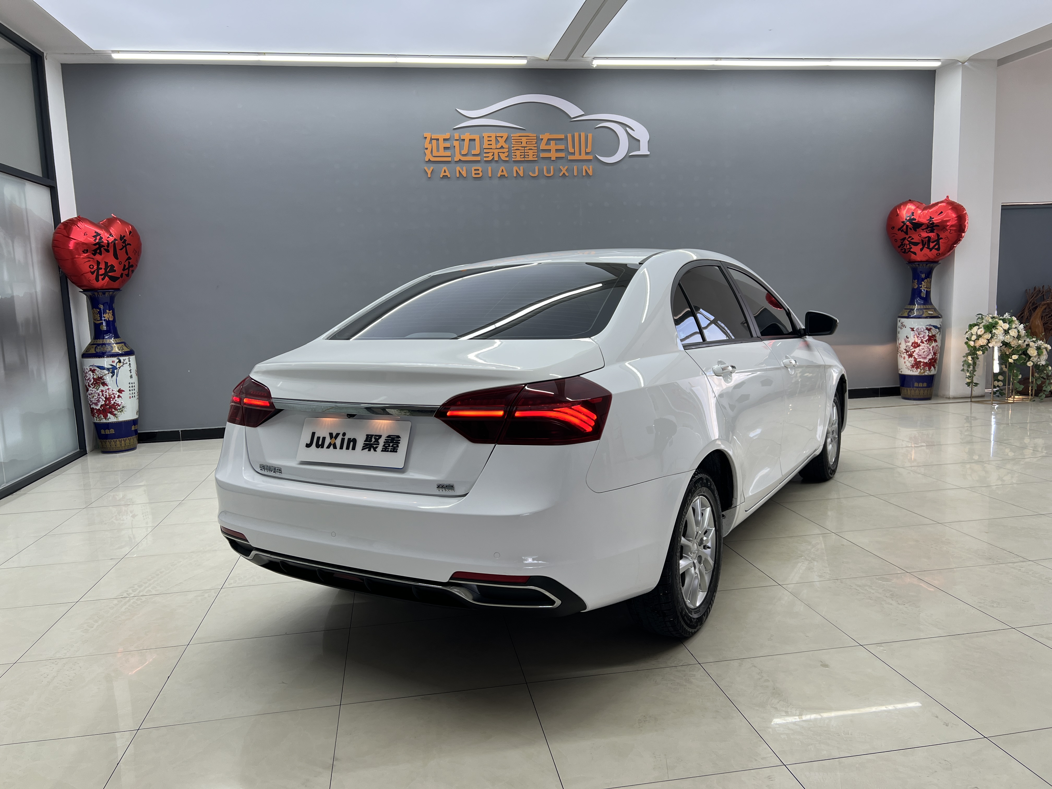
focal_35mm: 26
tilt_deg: -8.8
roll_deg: +2.6
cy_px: 394
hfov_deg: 67.3
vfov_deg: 53.1
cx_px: 526
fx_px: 790
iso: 32
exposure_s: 1/151
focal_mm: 5.7
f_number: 1.5
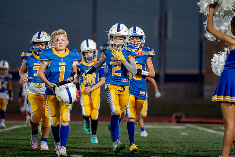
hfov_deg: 8.5
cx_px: 117
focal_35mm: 243
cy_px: 73
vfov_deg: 5.7
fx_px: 1586
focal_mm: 200
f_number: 2.8
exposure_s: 1/1000
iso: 2000
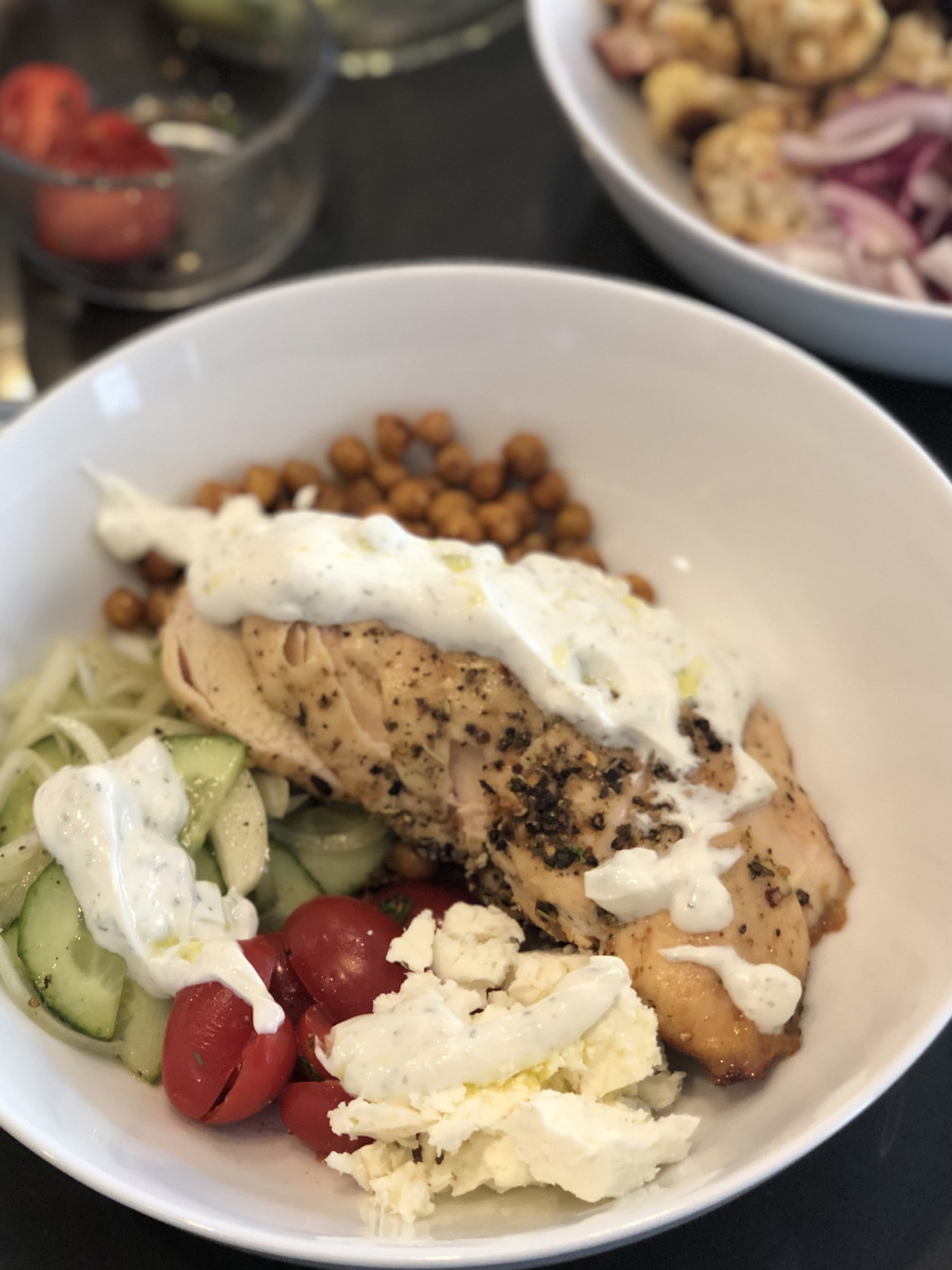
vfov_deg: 31.6
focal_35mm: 61
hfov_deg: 24.0
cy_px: 718
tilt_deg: -55.1
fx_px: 2237
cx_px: 486
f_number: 2.4
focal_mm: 6
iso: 100
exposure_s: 1/60
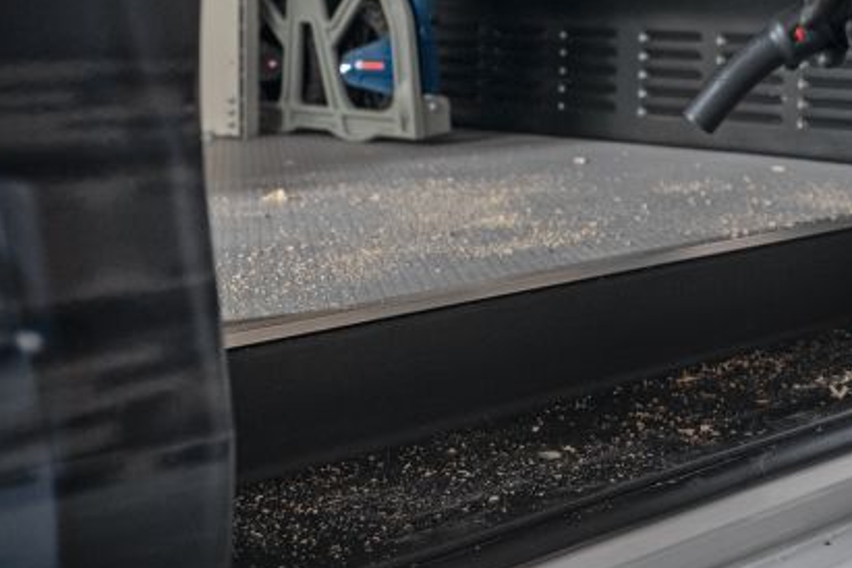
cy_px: -24
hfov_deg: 25.0
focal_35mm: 73
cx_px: 1020
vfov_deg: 18.1
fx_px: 1728
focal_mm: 30
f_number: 4
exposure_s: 1/80
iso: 1000
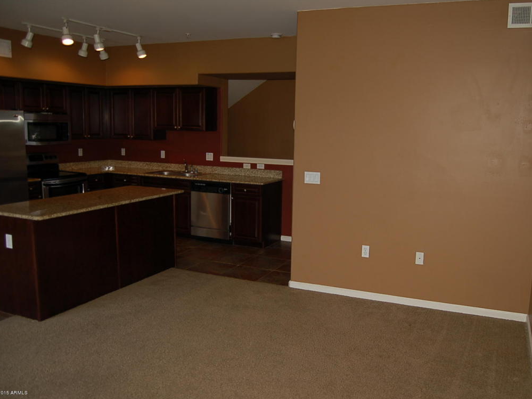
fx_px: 461
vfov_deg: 46.8
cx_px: 303
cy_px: 202
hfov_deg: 59.7
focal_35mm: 30
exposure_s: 1/60
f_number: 3.5
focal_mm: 18
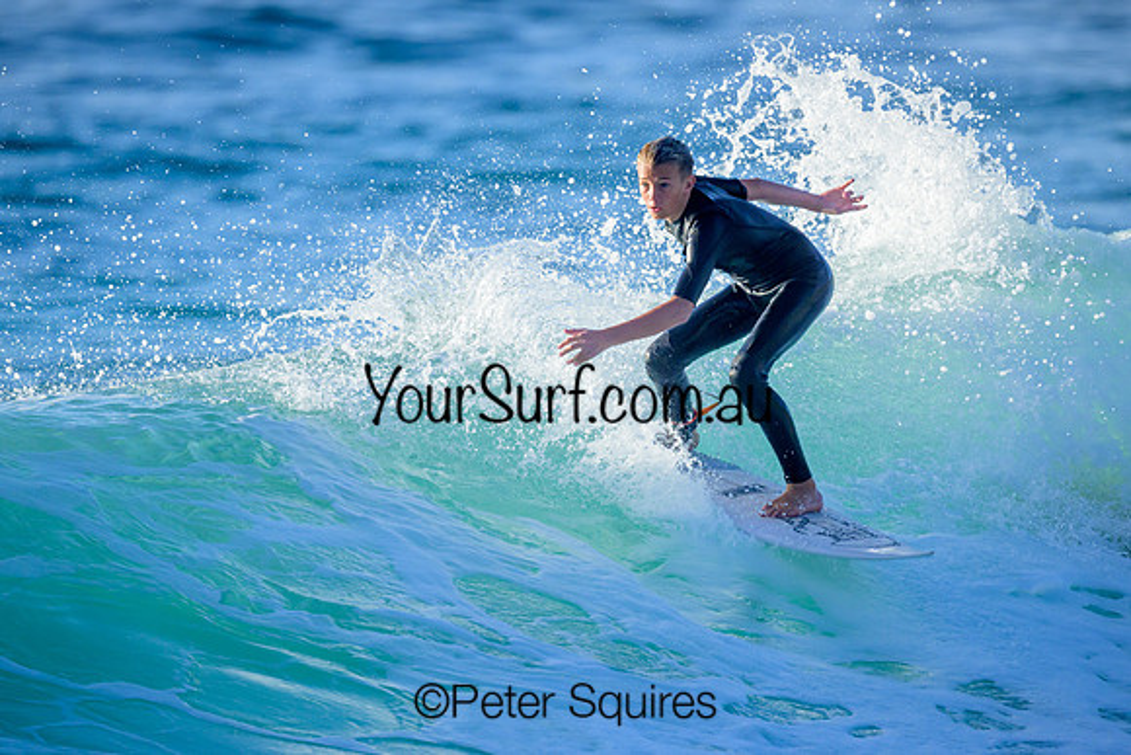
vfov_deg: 1.4
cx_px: 524
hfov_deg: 2.1
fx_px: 31601
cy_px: 413
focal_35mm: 1006
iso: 560
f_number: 6.3
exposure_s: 1/2500
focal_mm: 800
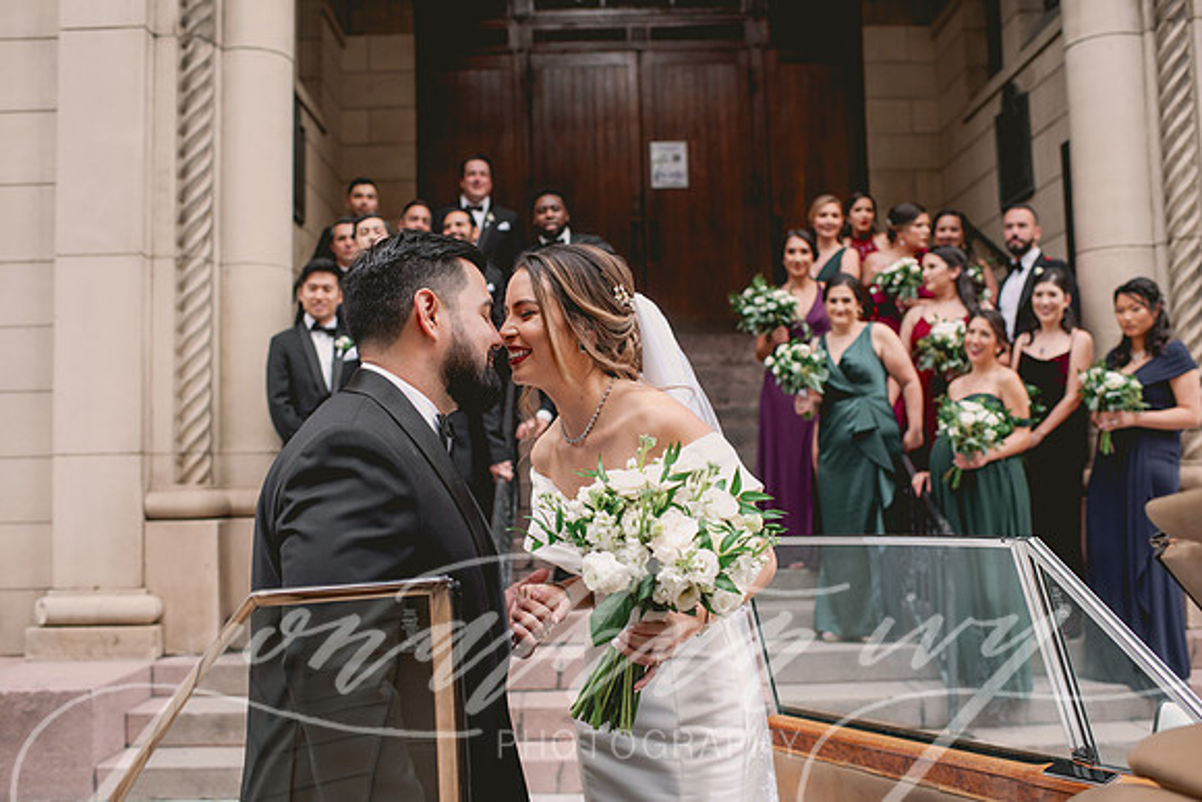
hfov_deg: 54.4
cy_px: 401
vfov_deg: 37.9
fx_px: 1169
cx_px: 601
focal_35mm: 35
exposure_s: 1/1250
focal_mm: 35
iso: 400
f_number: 3.5
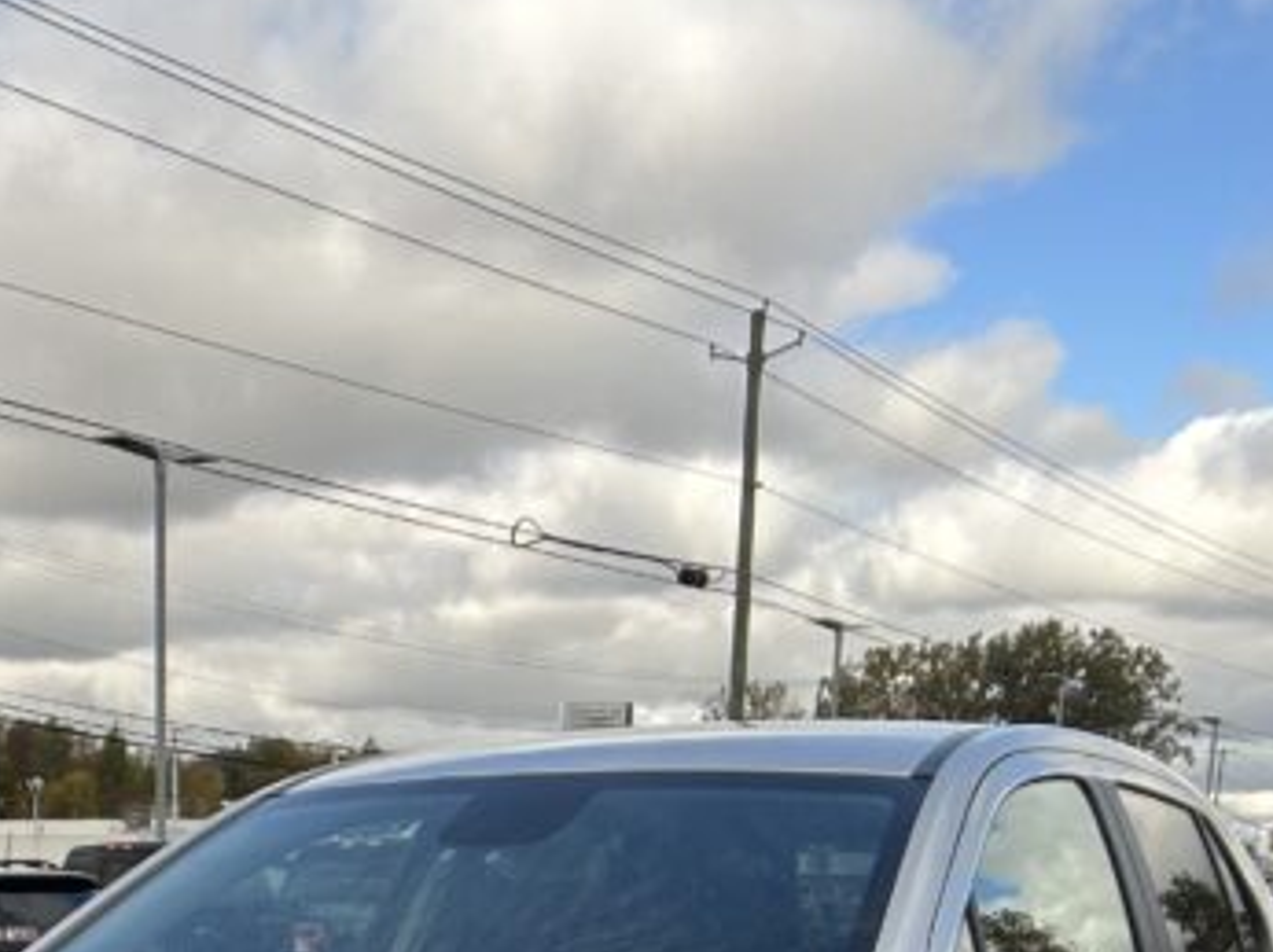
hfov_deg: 25.0
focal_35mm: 77
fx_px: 2830
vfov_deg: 17.4
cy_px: 1378
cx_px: 280
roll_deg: -1.9
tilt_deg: -11.7
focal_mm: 5.7
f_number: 1.5
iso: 50
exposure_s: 1/2208
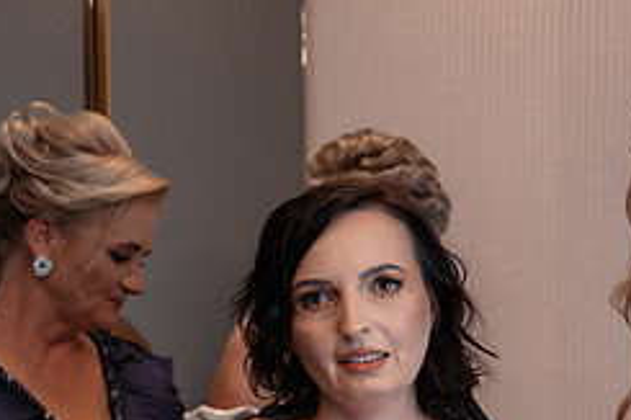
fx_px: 1594
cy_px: 514
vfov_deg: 14.5
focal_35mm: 91
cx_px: 524
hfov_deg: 22.0
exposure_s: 1/250
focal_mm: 36
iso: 640
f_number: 2.8
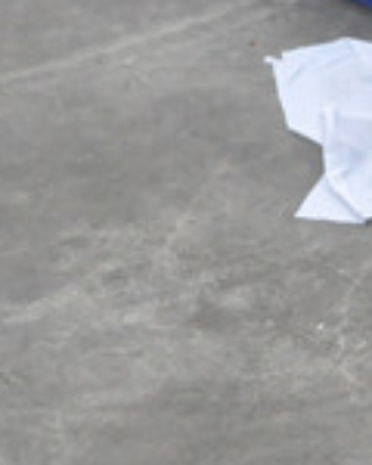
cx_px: 1042
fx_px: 2711
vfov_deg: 9.7
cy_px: -50
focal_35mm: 197
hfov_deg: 7.1
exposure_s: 1/1600
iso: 3200
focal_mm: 28
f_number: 7.1
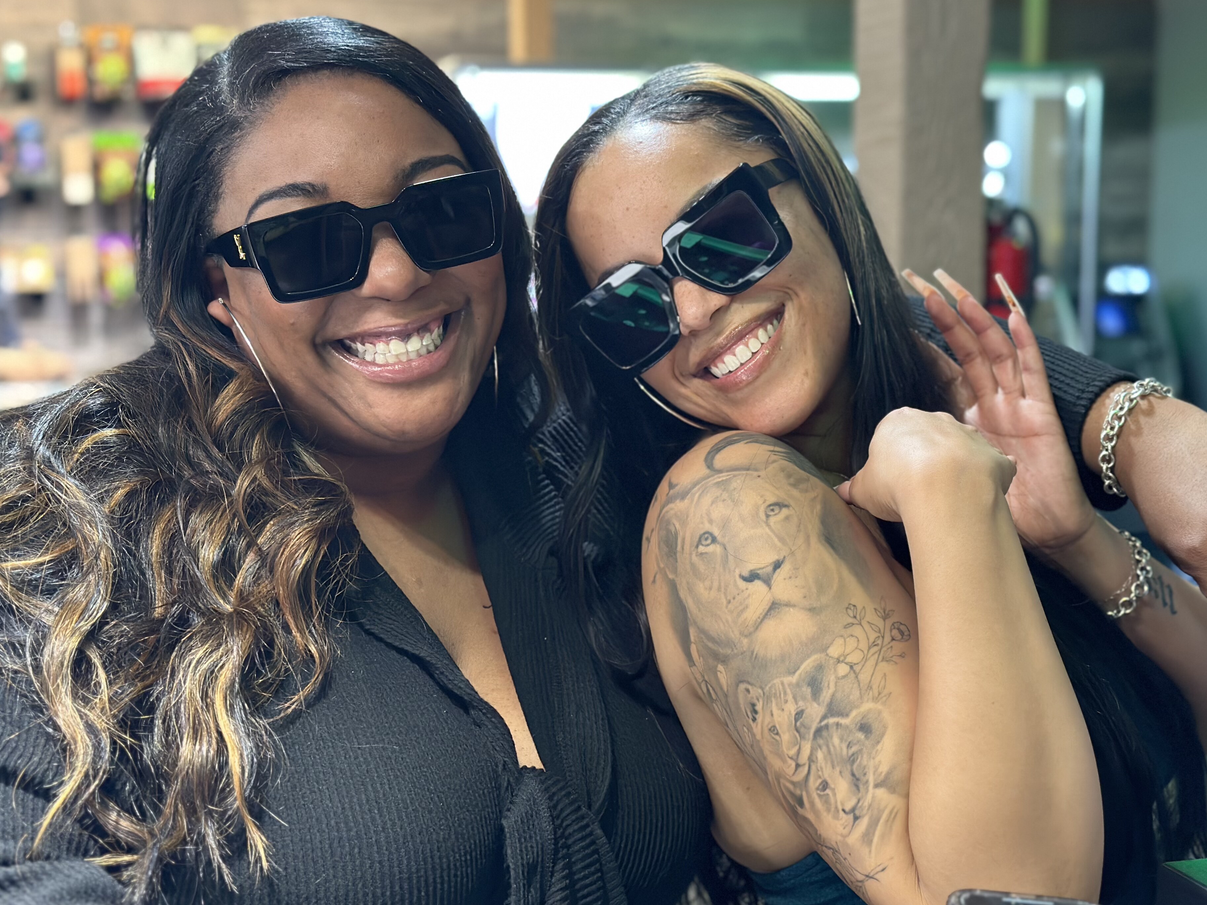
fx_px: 1848
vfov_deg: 27.5
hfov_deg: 36.2
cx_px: 608
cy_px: 485
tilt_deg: -8.3
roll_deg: +0.5
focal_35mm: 53
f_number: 1.78
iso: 400
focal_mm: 6.86
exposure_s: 1/40
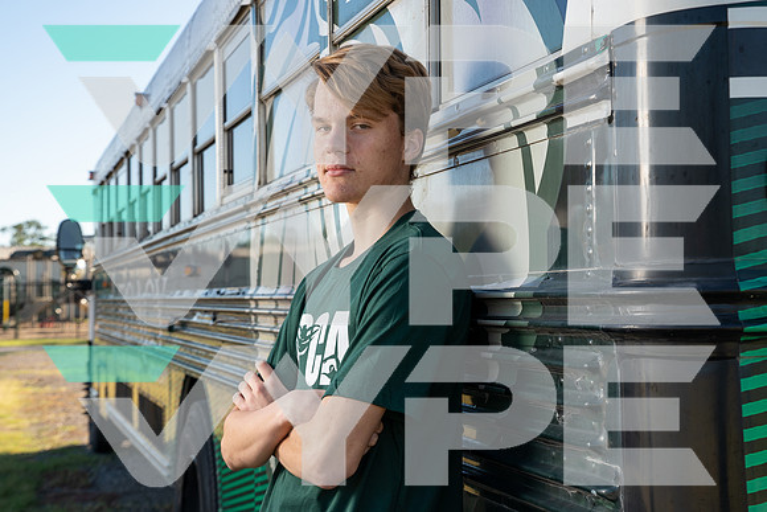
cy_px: 256
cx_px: 384
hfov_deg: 33.9
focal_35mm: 59
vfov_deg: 23.0
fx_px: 1257
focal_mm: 59
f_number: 8
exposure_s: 1/250
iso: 320
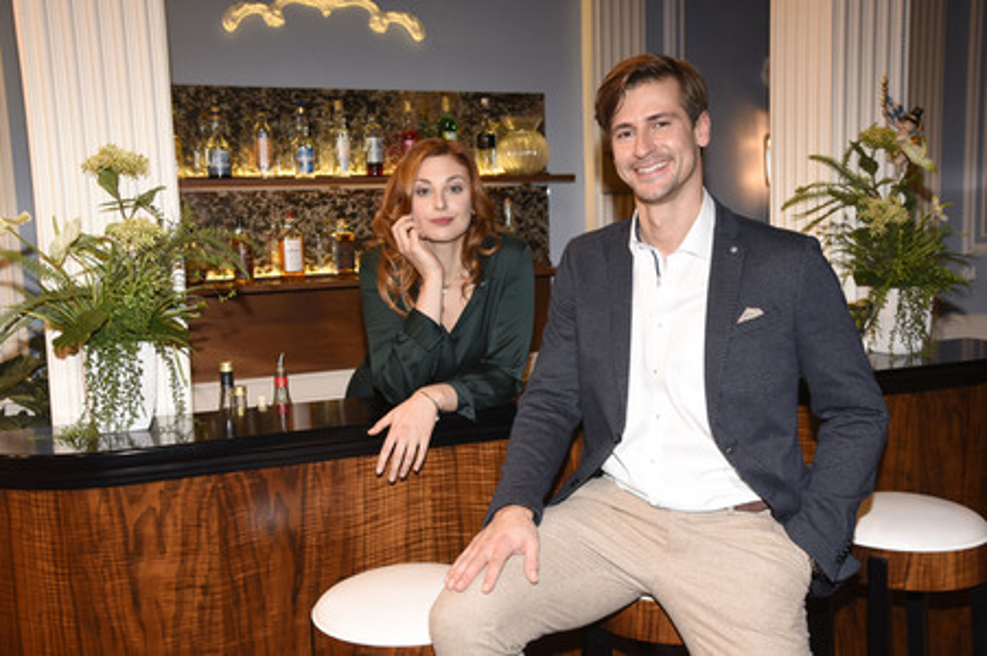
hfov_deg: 50.7
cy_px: 328
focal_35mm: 38
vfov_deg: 35.0
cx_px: 494
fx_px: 1041
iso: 1600
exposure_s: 1/80
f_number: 6.3
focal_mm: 38
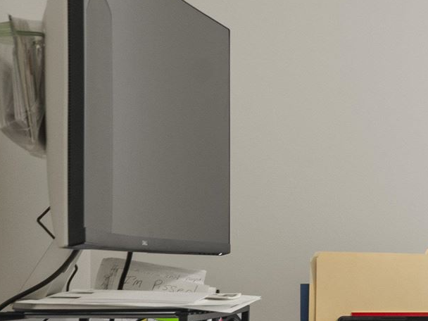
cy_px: 249
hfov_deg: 16.5
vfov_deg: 21.4
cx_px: 959
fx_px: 841
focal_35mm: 68
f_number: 7.1
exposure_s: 2
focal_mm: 14
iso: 250
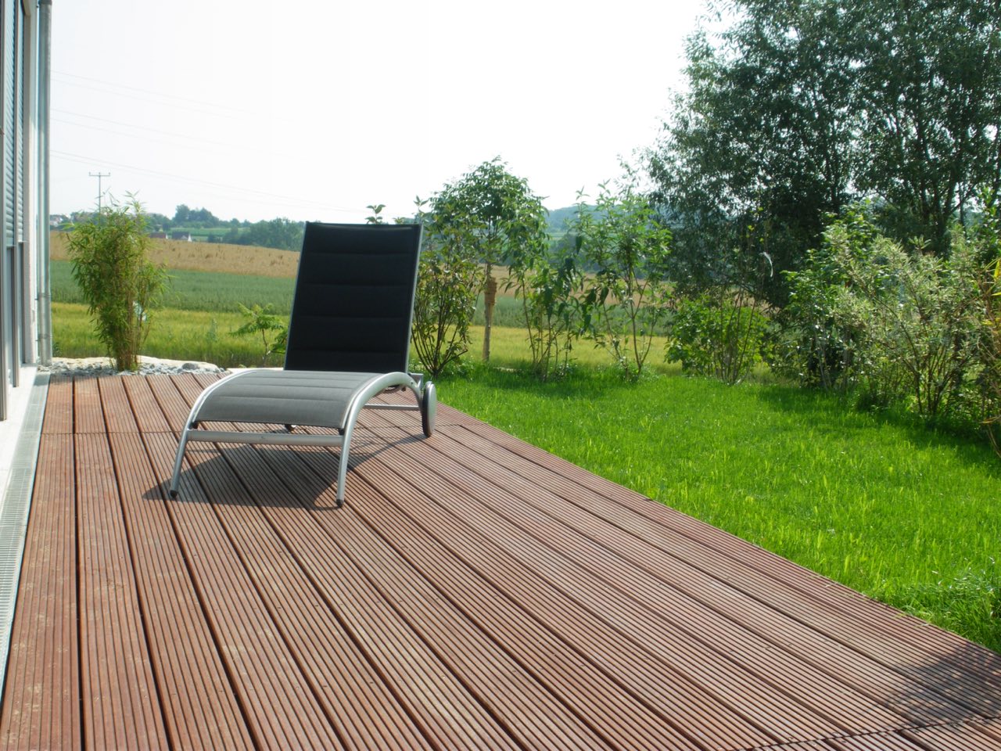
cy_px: 376
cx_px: 500
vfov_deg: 34.3
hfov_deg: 44.8
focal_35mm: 42
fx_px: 1215
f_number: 6.2
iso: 64
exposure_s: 1/160
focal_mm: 7.5
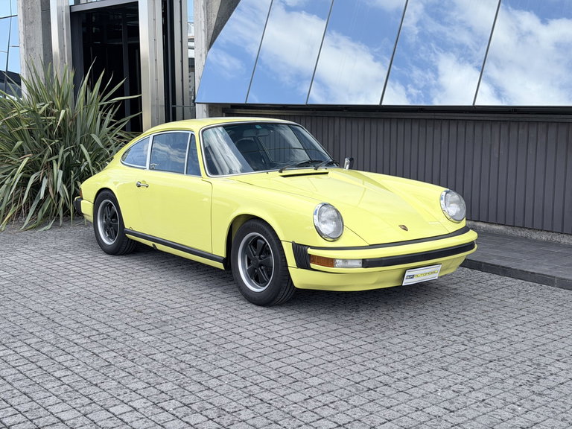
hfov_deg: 39.7
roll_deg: -0.1
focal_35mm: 48
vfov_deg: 30.3
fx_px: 793
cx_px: 286
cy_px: 214
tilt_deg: -9.0
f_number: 1.78
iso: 64
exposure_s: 1/1715
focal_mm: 6.76
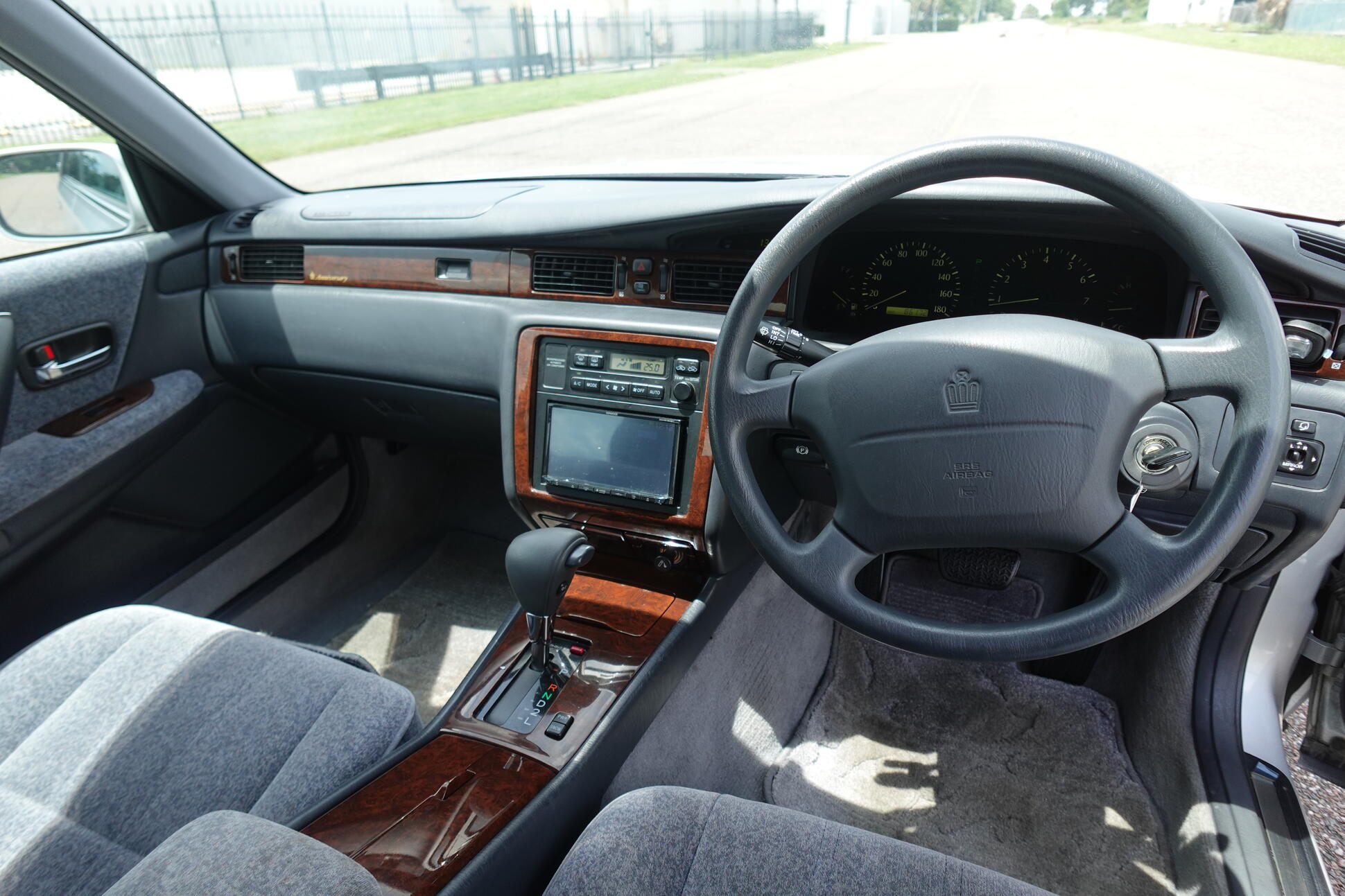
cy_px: 448
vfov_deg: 61.9
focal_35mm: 20
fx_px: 747
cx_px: 672
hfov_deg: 84.0
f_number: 2
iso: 125
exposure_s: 1/800
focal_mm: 7.6
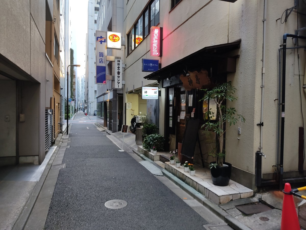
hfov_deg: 67.3
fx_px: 230
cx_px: 153
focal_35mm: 26
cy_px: 115
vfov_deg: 53.1
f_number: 1.79
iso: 235
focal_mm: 4.74
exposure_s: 1/33
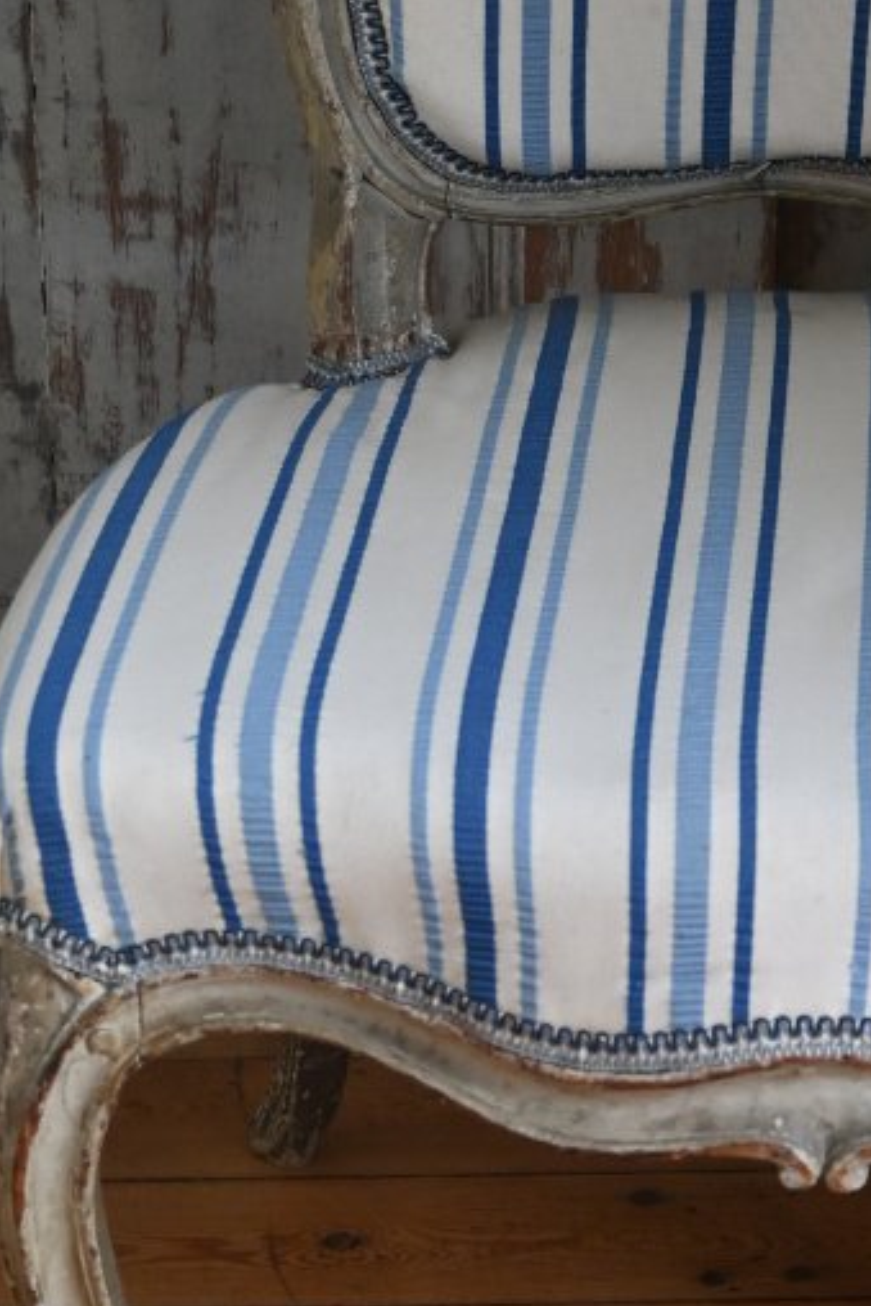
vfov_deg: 18.3
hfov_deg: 12.1
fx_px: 4047
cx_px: 902
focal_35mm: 112
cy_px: 530
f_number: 4
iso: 1400
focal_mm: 31.5
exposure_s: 1/125
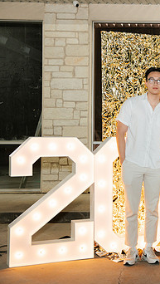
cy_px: 129
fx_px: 572
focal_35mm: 76
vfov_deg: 27.8
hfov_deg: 14.9
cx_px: 233
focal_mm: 41.6
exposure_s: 1/160
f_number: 2.8
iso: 1000
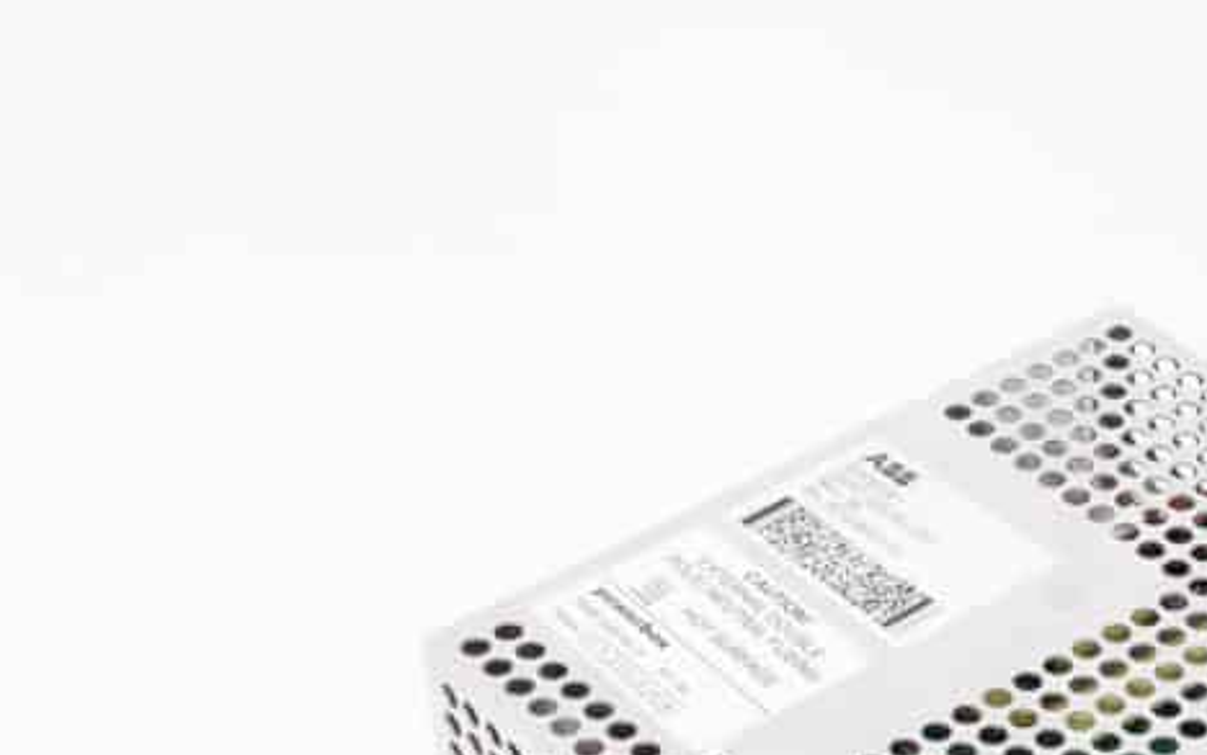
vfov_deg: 12.1
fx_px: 3521
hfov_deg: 19.2
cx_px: 990
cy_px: 785
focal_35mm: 107
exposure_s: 1/40
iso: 200
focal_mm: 32
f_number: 13
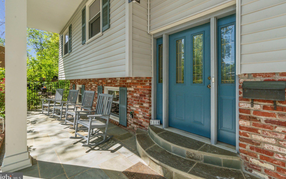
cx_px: 140
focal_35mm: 16
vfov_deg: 71.2
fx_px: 125
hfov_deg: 97.8
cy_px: 83
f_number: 22
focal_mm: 10
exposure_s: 1/25
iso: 200
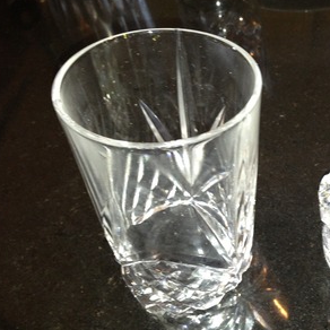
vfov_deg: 34.0
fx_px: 539
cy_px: 188
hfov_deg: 32.9
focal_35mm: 50
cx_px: 272
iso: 160
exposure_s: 1/20
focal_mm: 4.13
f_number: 2.4
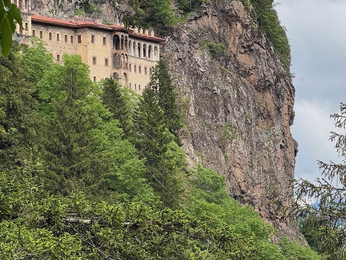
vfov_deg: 8.3
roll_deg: +0.5
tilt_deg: +4.3
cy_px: 112
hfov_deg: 11.0
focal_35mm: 179
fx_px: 1789
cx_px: 148
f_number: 2.8
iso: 64
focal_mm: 15.66
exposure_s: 1/743
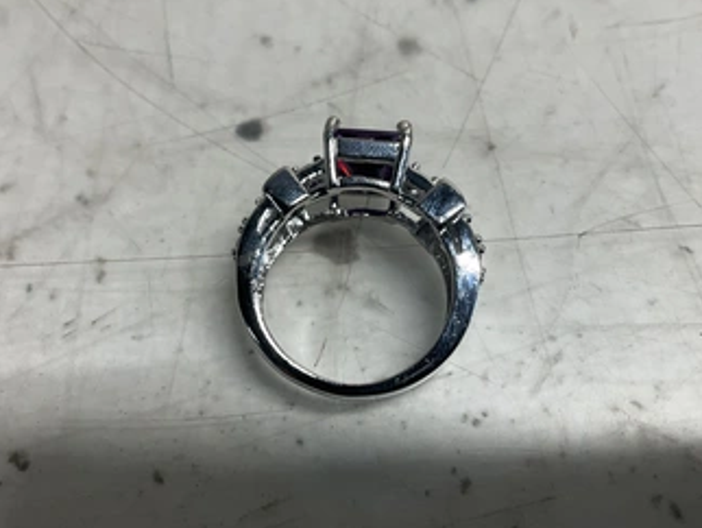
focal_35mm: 36
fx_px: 731
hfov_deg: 51.3
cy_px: 251
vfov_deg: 39.7
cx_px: 347
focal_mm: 3
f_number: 1.8
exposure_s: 1/120
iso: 50
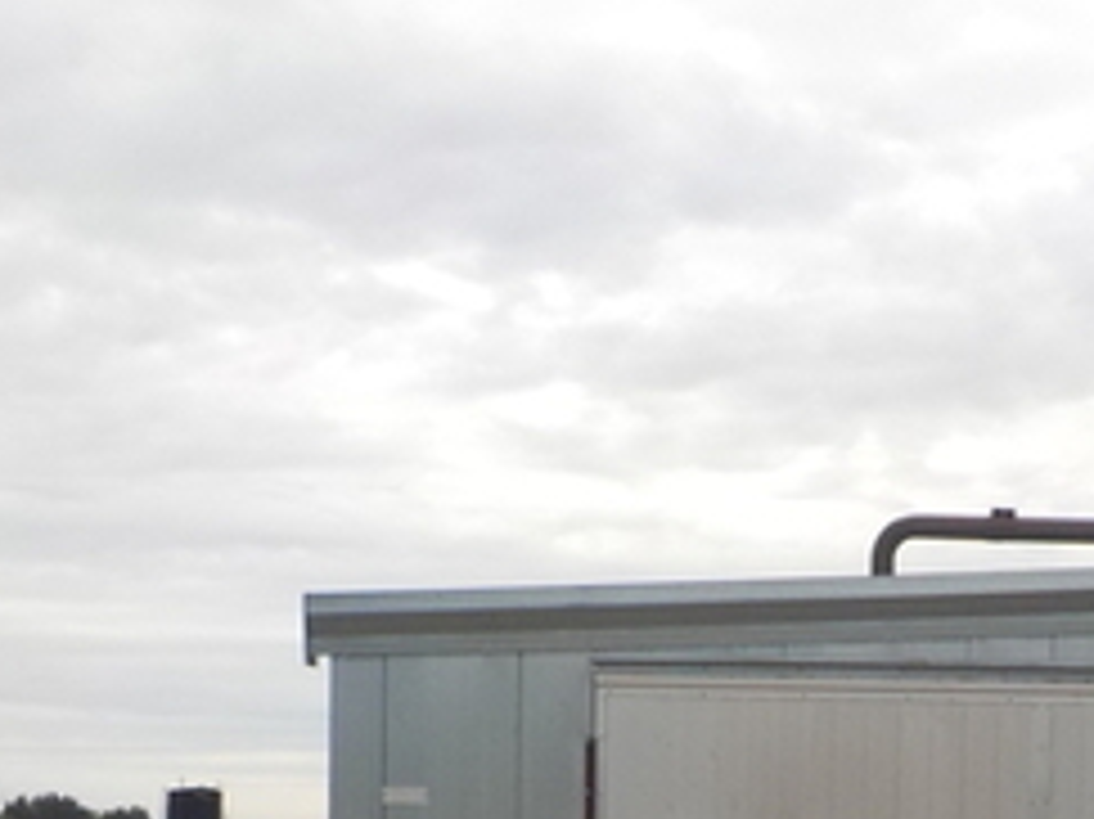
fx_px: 2495
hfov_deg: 24.1
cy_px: 1053
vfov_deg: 17.5
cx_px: 959
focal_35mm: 79
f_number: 3.3
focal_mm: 4.1
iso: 125
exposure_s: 1/640
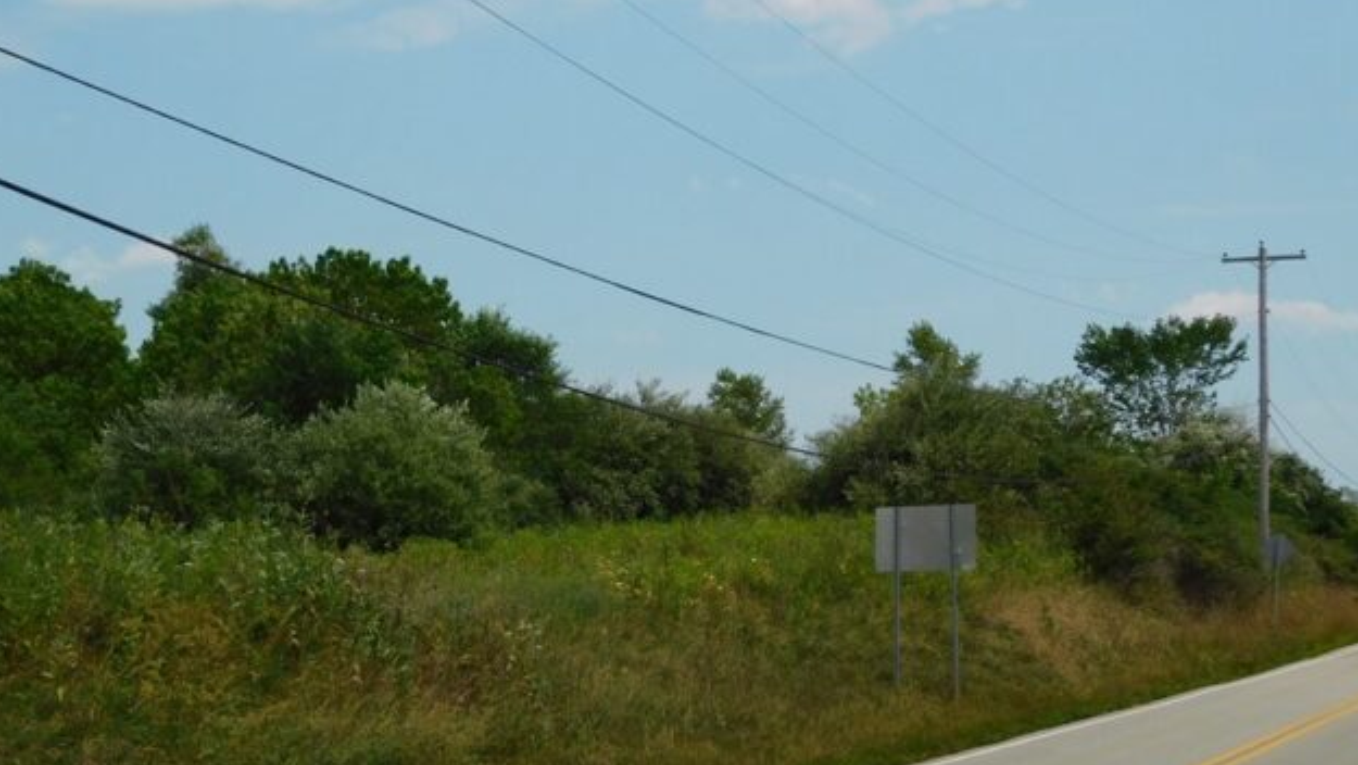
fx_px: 3314
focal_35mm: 92
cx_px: 541
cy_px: 461
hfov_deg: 23.1
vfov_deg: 13.2
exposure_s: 1/400
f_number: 8.4
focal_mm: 11.7
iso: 125
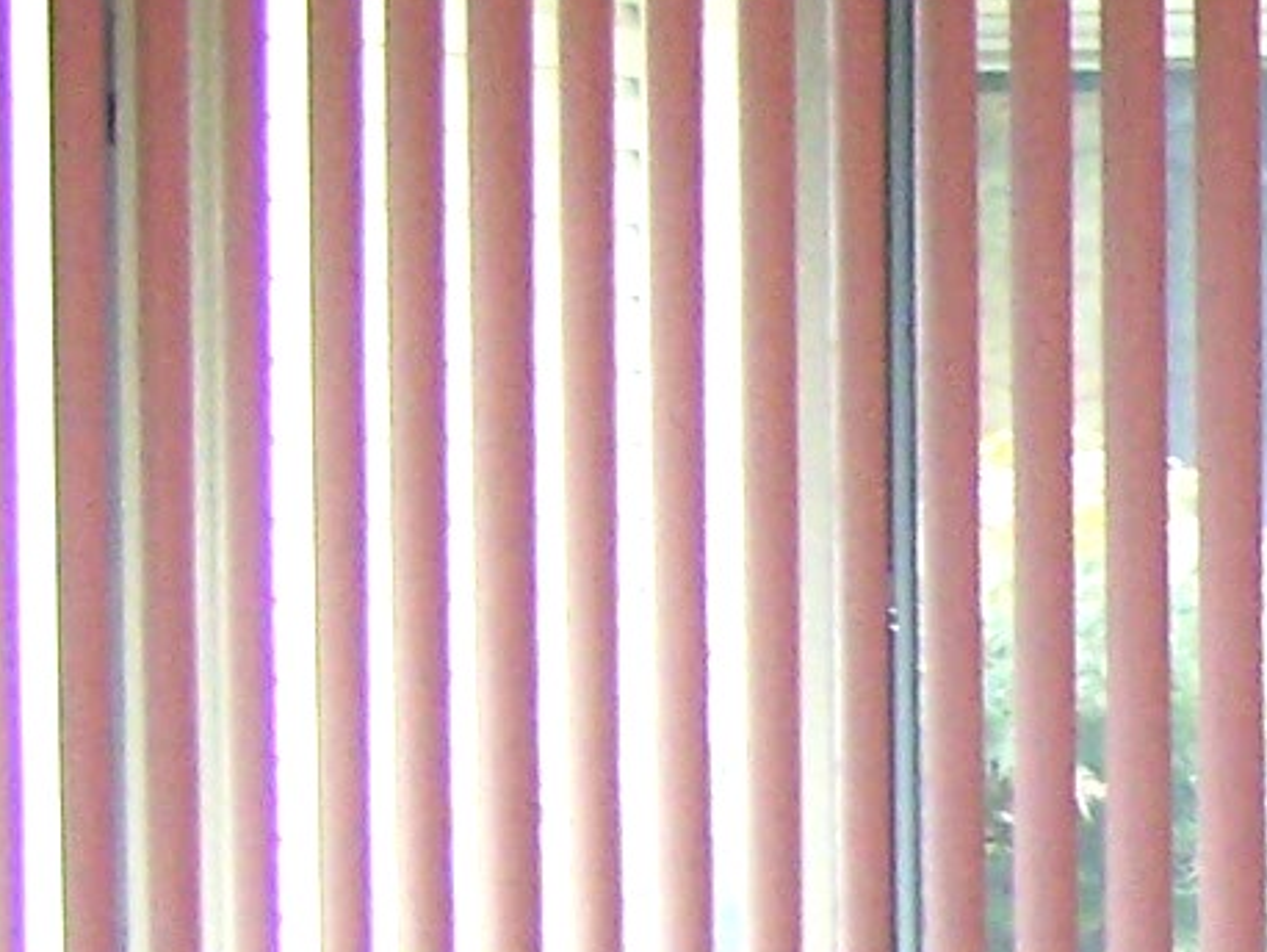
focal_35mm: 215
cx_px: 2960
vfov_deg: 6.8
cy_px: 1281
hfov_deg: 8.5
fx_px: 7873
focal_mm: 6.3
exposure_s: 1/60
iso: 80
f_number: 2.8
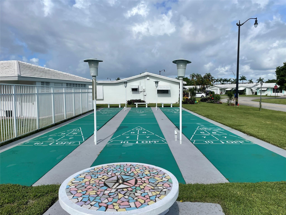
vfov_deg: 53.1
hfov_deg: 67.3
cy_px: 108
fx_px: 215
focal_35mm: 26
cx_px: 143
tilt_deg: -3.0
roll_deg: +0.0
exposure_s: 1/5051
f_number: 1.6
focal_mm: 4.2
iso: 32
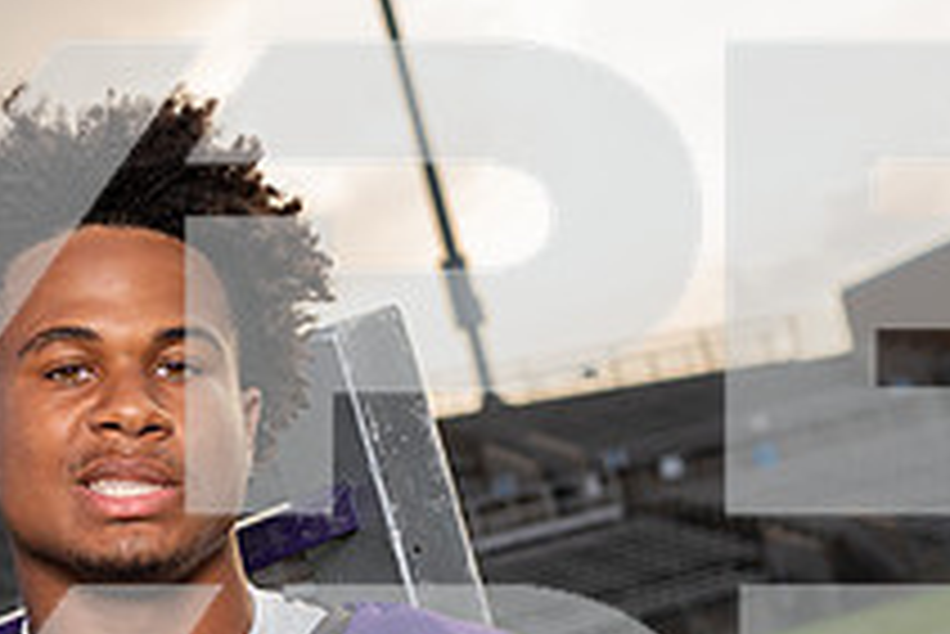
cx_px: 113
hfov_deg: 20.8
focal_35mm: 96
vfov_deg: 13.7
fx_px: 2535
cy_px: 825
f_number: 4
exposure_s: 1/250
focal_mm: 35
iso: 400
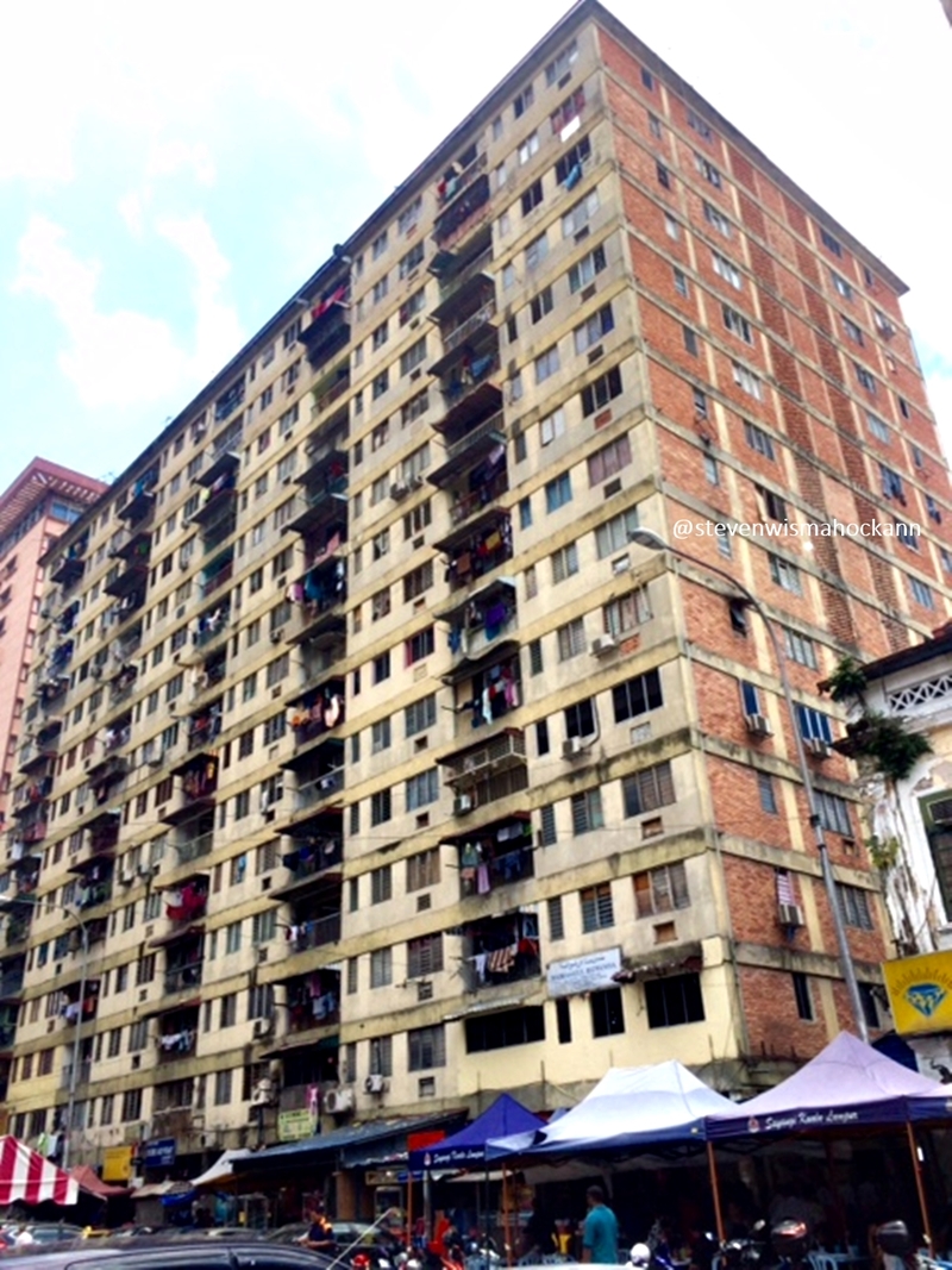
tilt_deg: +25.6
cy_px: 635
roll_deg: +3.8
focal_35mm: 29
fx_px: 1064
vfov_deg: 61.7
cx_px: 476
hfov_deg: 48.2
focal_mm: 4.15
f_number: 2.2
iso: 32
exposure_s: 1/1244
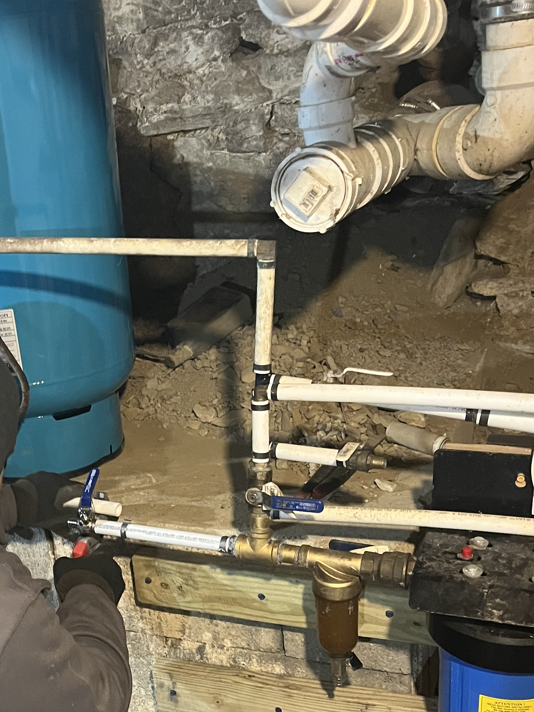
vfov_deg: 39.9
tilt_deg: -23.5
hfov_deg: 29.9
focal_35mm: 47
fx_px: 967
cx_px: 81
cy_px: 485
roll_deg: +10.1
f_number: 1.6
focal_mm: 5.1
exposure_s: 1/30
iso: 500
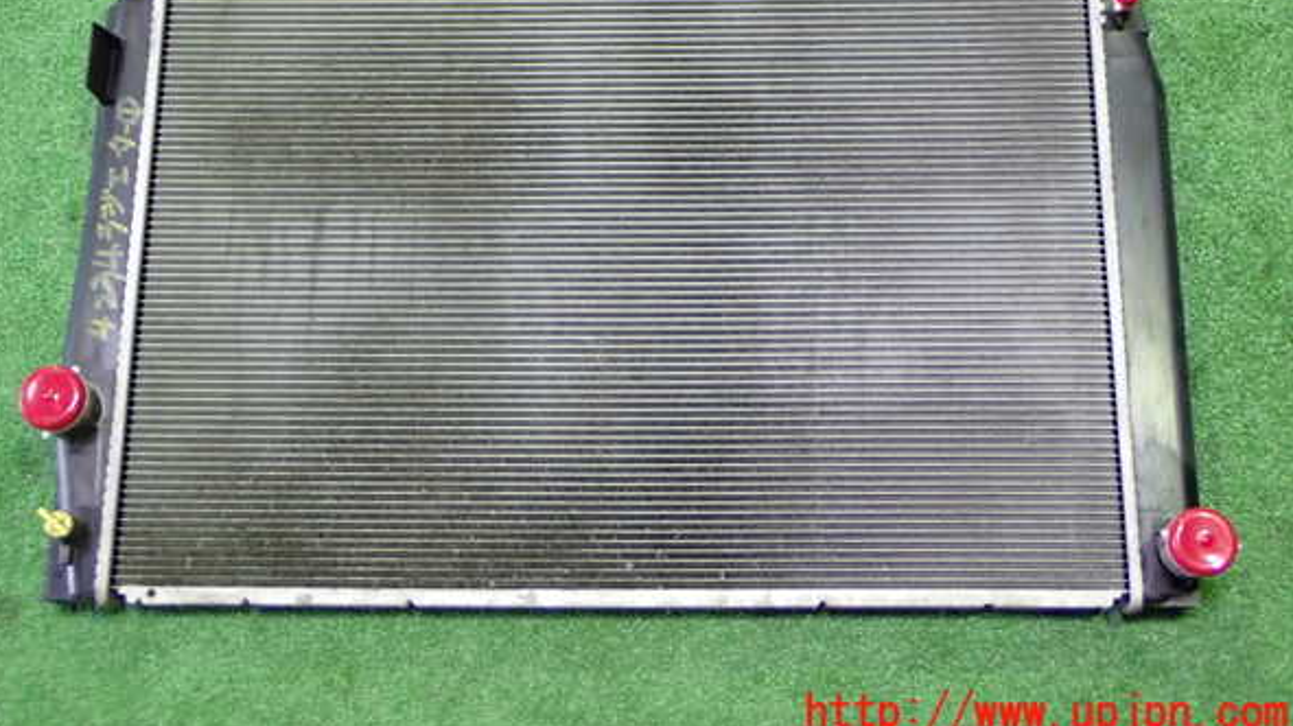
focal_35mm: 52
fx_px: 1782
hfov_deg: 39.9
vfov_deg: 22.9
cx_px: 643
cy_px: 249
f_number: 3.1
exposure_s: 1/25
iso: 800
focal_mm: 8.4
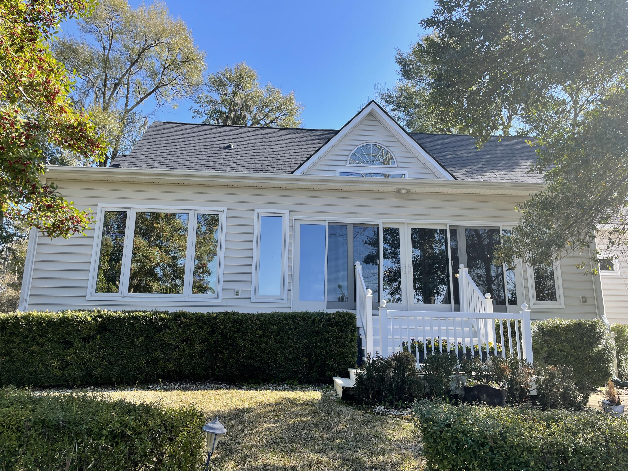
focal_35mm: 26
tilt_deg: +13.4
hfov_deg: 67.3
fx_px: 472
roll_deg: -0.4
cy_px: 236
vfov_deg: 53.1
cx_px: 314
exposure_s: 1/1092
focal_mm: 4.2
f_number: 1.6
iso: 32
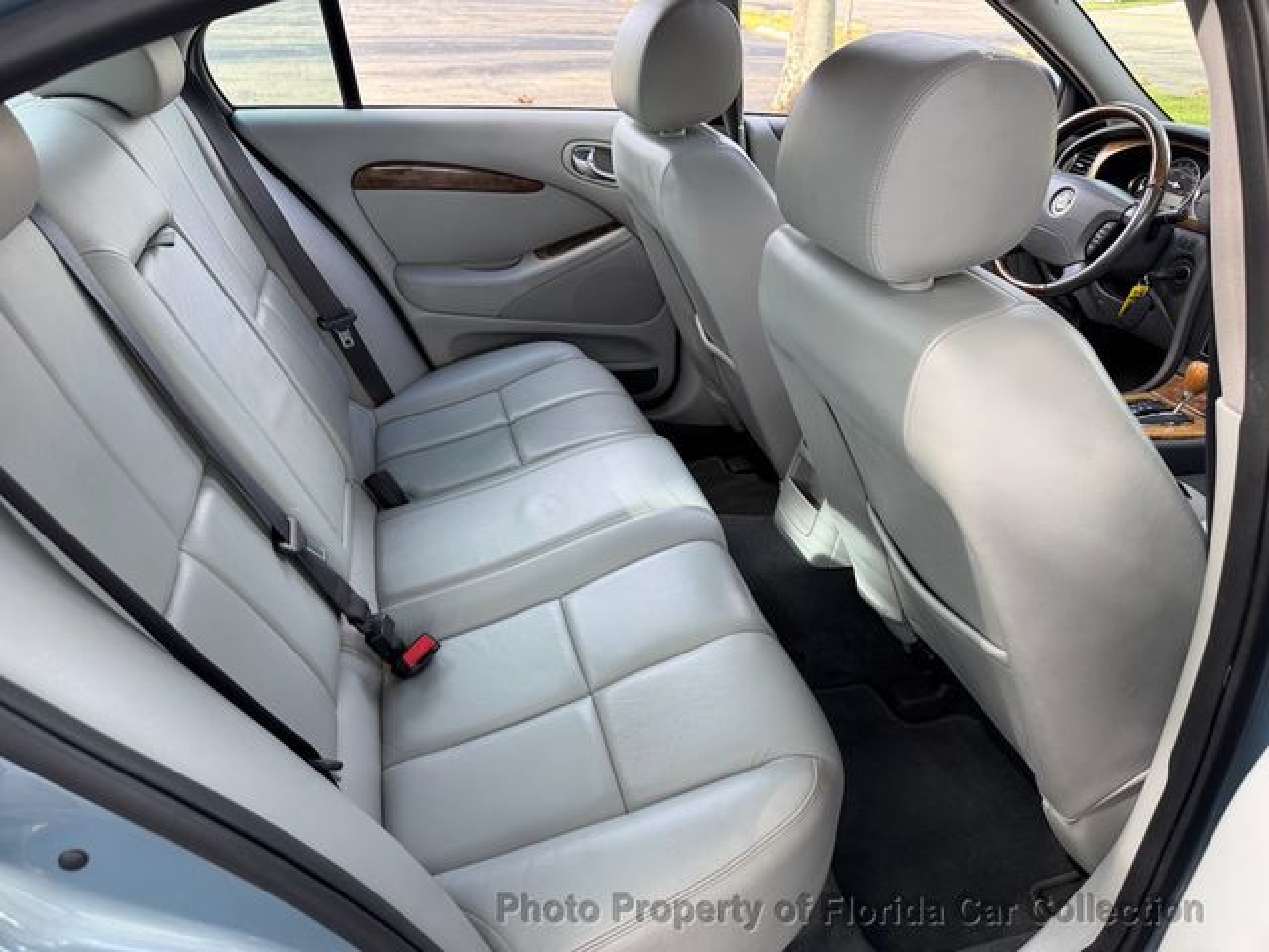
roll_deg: -0.6
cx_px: 634
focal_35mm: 24
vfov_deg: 56.8
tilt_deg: -29.6
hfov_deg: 71.6
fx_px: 880
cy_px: 476
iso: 80
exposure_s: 1/174
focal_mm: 6.76
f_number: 1.78
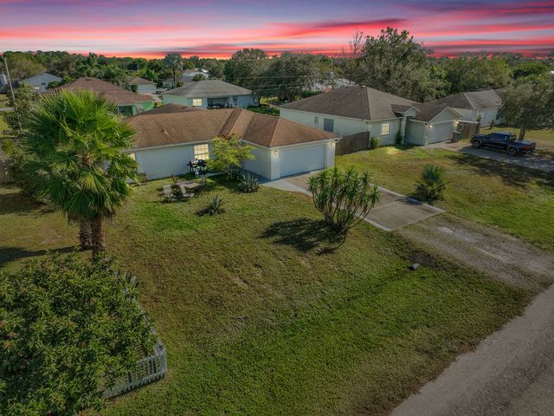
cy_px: 208
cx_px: 277
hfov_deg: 71.6
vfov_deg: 56.8
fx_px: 384
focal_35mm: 24
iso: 140
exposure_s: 1/2000
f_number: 2.8
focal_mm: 12.29
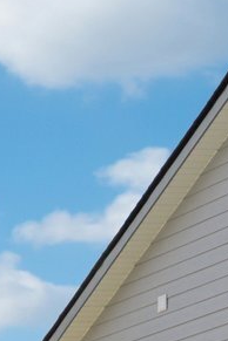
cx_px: -970
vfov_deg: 9.5
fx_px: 2004
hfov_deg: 5.0
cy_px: 469
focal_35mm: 211
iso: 100
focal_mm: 30
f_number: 8
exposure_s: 1/320
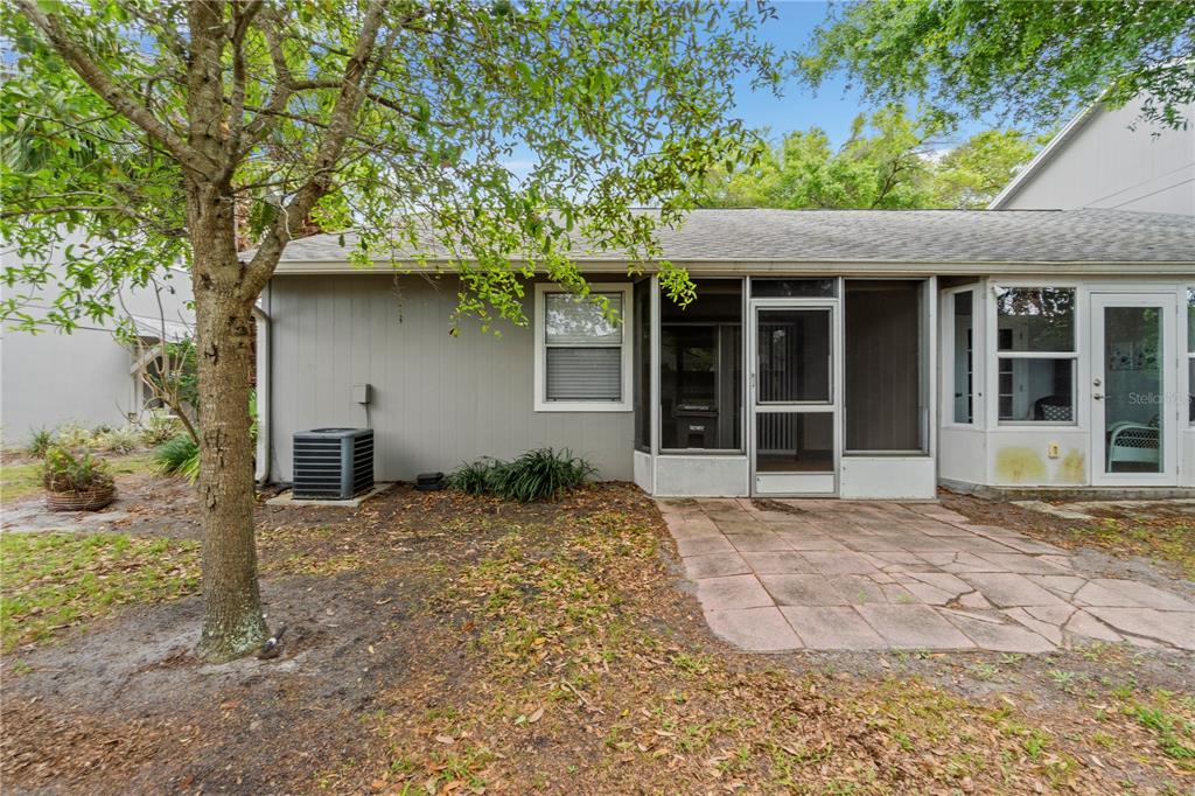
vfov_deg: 77.3
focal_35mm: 15
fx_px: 498
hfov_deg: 100.4
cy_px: 398
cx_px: 598
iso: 100
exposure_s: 1/20
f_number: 9
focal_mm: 10
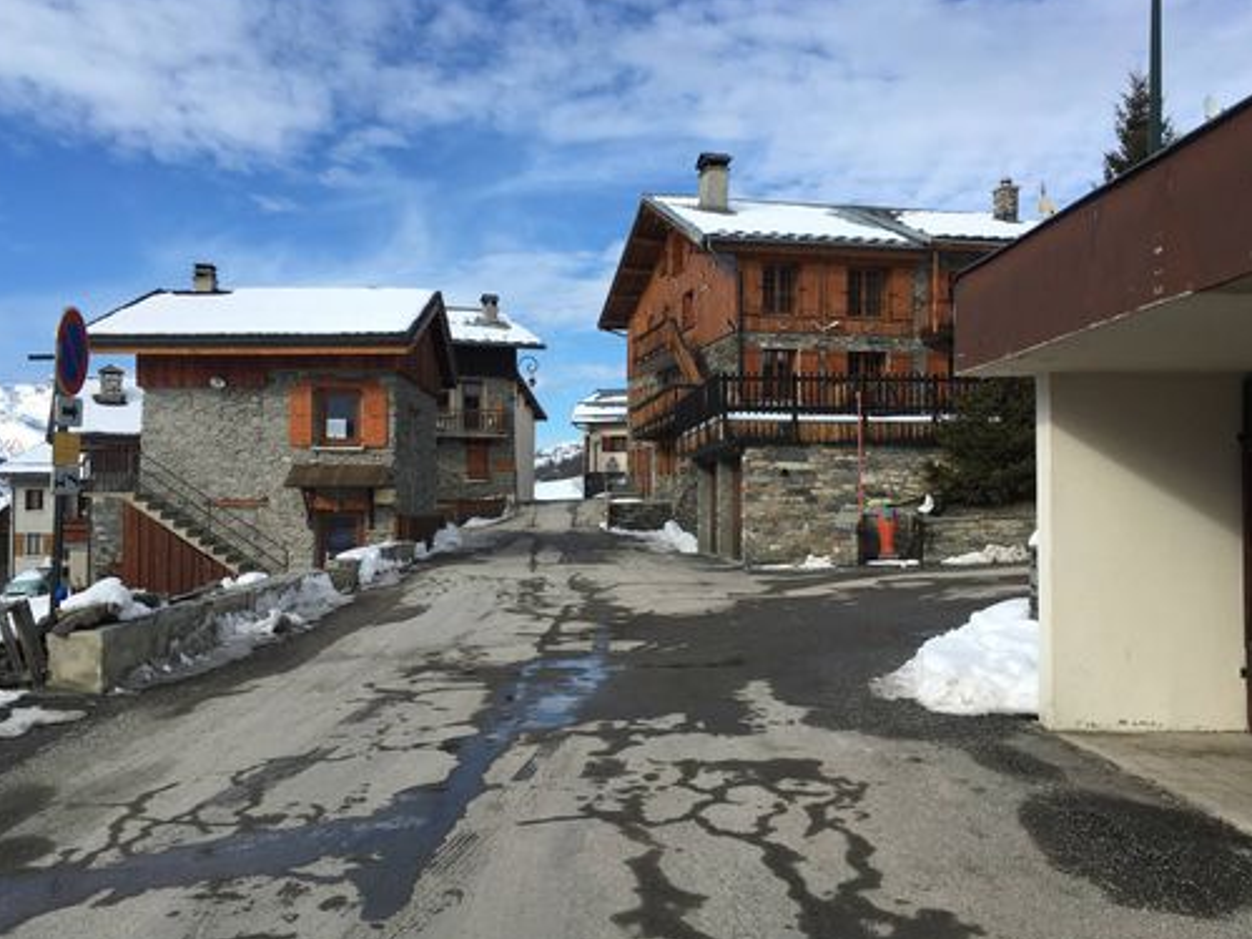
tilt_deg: -0.2
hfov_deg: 58.3
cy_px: 472
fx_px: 1121
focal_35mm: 31
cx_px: 603
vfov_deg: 45.4
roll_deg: -0.8
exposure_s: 1/1570
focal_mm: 4.15
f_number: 2.2
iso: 25
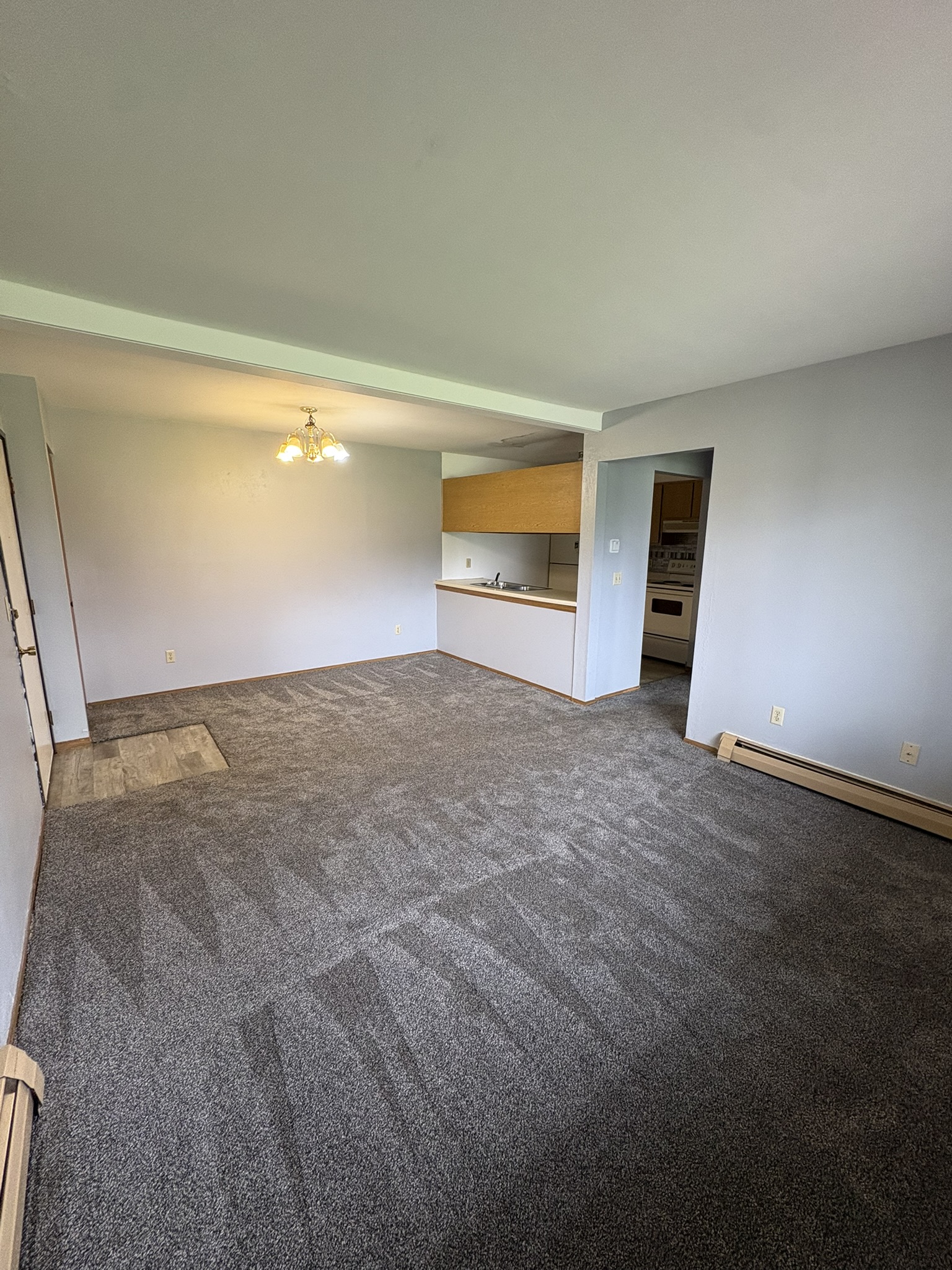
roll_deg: -0.9
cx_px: 476
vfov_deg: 102.1
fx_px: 513
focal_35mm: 14
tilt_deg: -10.4
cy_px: 635
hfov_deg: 85.7
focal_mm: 2.22
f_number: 2.2
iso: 200
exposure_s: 1/60
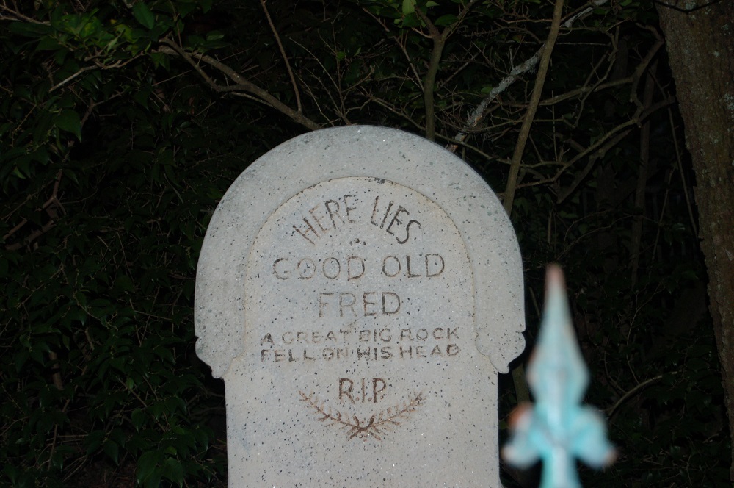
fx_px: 1680
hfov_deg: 24.6
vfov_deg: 16.5
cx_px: 367
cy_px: 244
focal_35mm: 82
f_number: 5.6
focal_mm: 55
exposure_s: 1/60
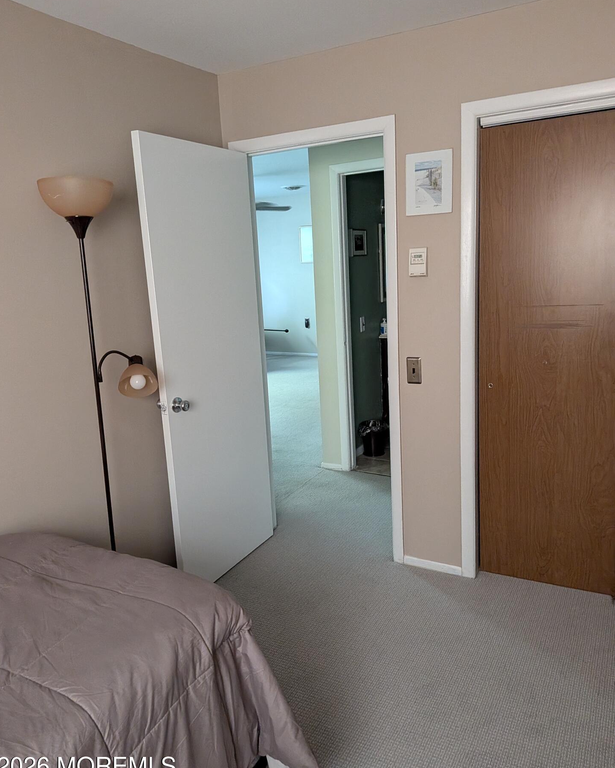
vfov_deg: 66.0
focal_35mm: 26
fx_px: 591
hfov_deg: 54.9
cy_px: 379
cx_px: 296
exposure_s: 1/46.3
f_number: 1.7
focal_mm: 4.53
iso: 312
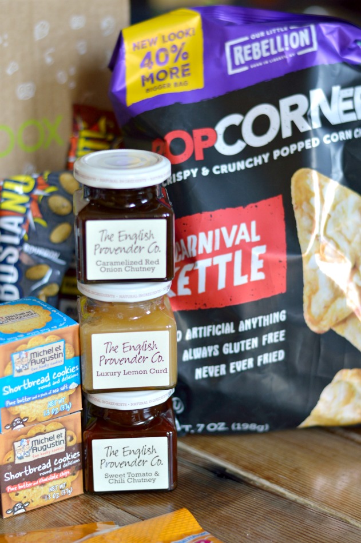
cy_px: 272
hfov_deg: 18.1
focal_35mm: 75
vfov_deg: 27.0
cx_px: 180
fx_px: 1131
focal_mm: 50
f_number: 2.2
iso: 200
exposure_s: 1/100
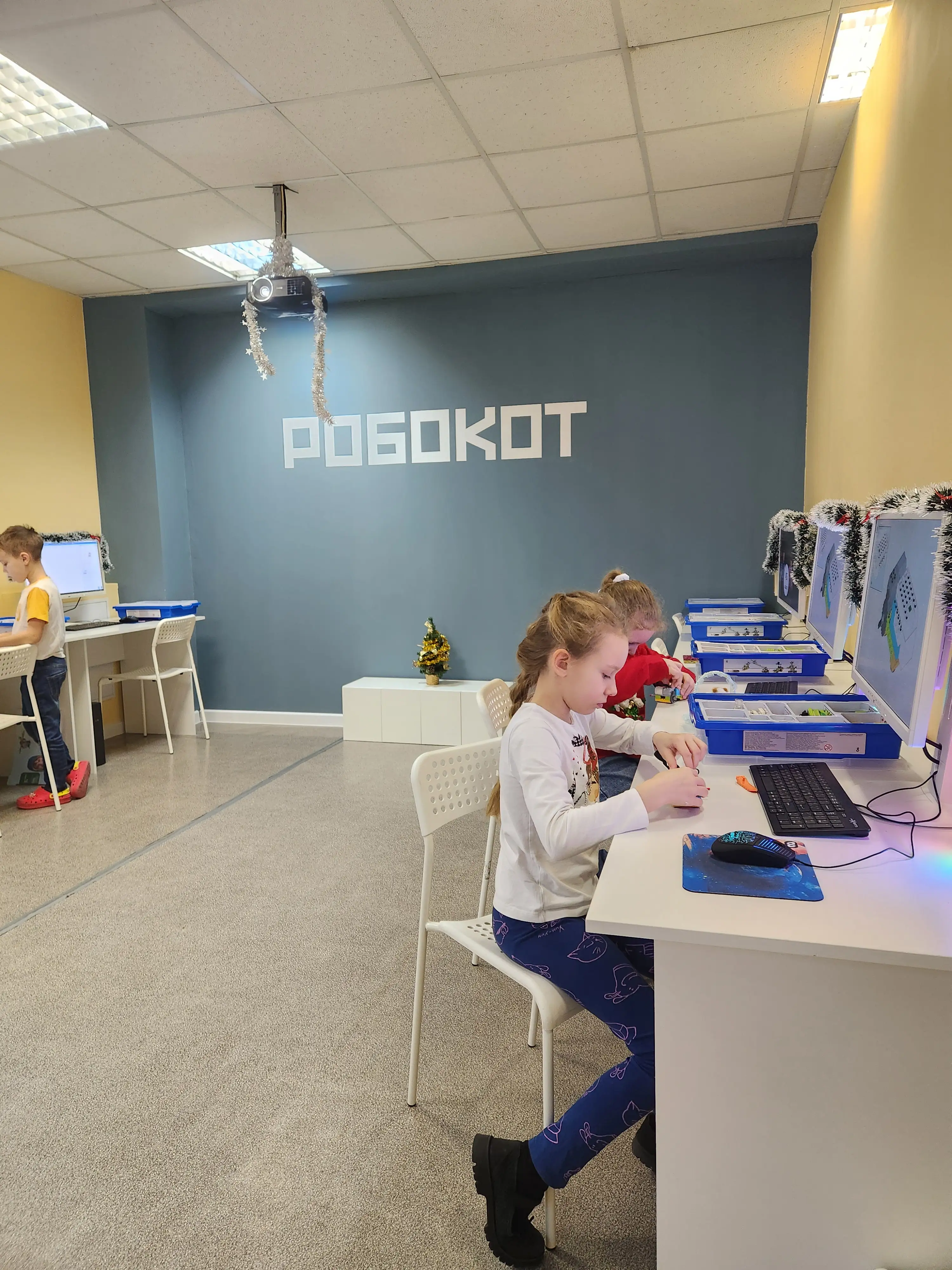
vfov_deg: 73.9
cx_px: 476
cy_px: 635
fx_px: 843
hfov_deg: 58.9
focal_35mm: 23
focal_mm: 5.4
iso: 400
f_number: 1.8
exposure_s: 1/100
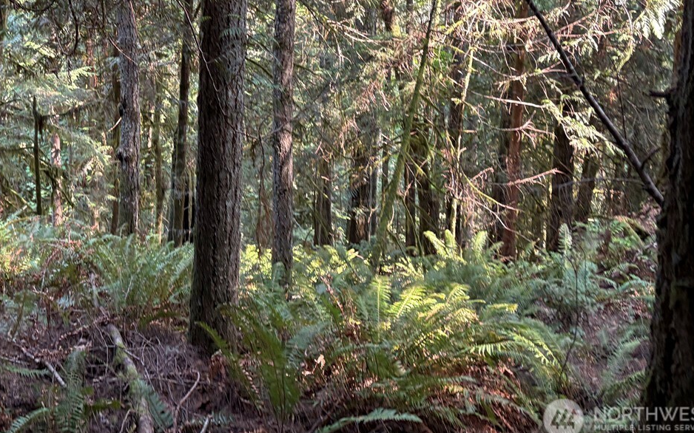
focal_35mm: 47
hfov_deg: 40.9
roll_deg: +0.8
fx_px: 889
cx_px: 144
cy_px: 5
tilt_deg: -10.2
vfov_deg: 26.1
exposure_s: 1/62
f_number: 1.6
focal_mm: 5.96
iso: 125
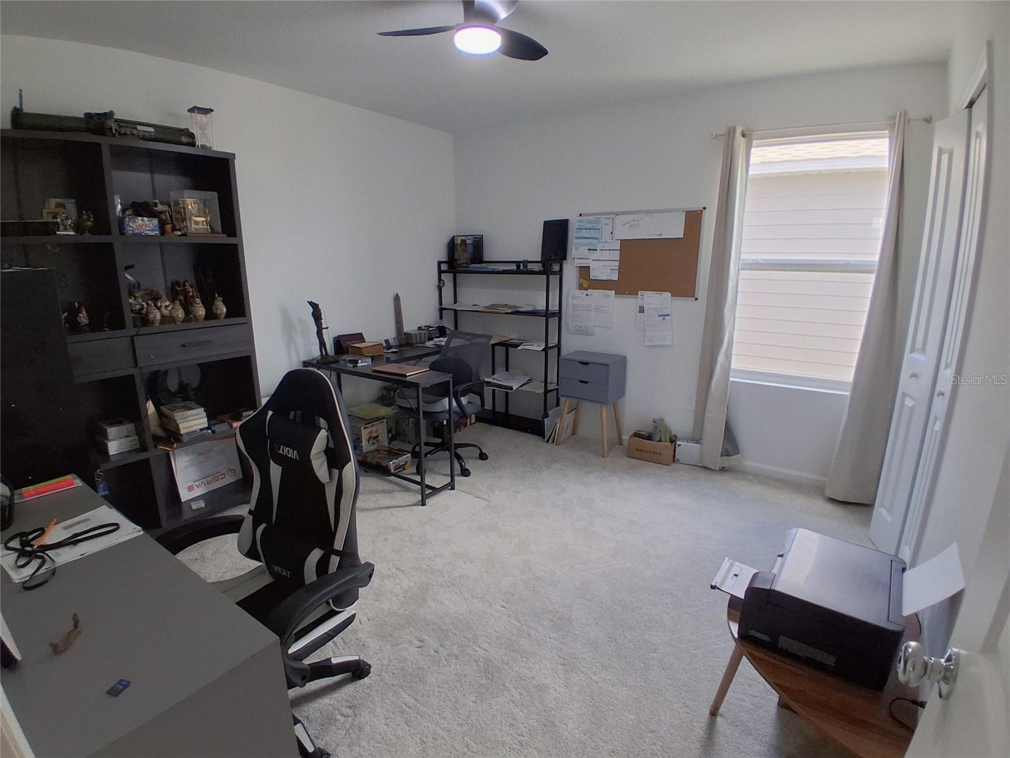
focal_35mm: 17
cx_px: 505
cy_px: 379
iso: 125
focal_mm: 1.4
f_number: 2.2
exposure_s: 1/120
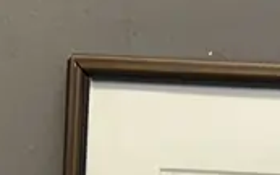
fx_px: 1152
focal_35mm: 151
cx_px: 134
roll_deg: -1.9
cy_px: 619
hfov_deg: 13.9
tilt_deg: -32.9
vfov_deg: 7.2
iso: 100
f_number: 1.78
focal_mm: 6.86
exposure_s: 1/100
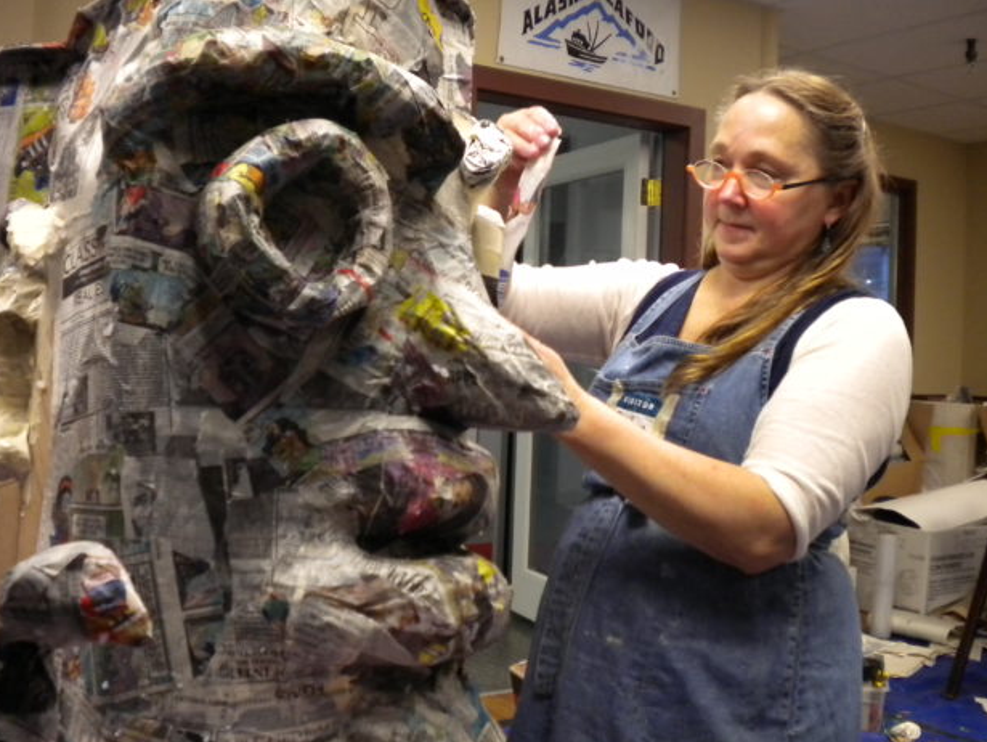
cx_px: 486
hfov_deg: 50.1
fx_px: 1056
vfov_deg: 38.7
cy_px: 366
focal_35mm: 37
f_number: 3.1
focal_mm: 6.3
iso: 400
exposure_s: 1/45.4
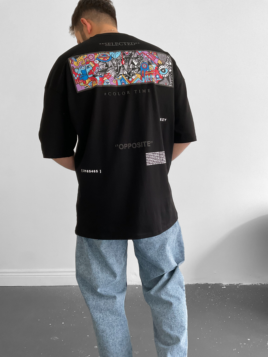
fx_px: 299
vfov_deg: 61.7
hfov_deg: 48.2
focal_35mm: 29
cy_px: 178
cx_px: 134
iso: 100
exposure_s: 1/60
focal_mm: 3
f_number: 1.8
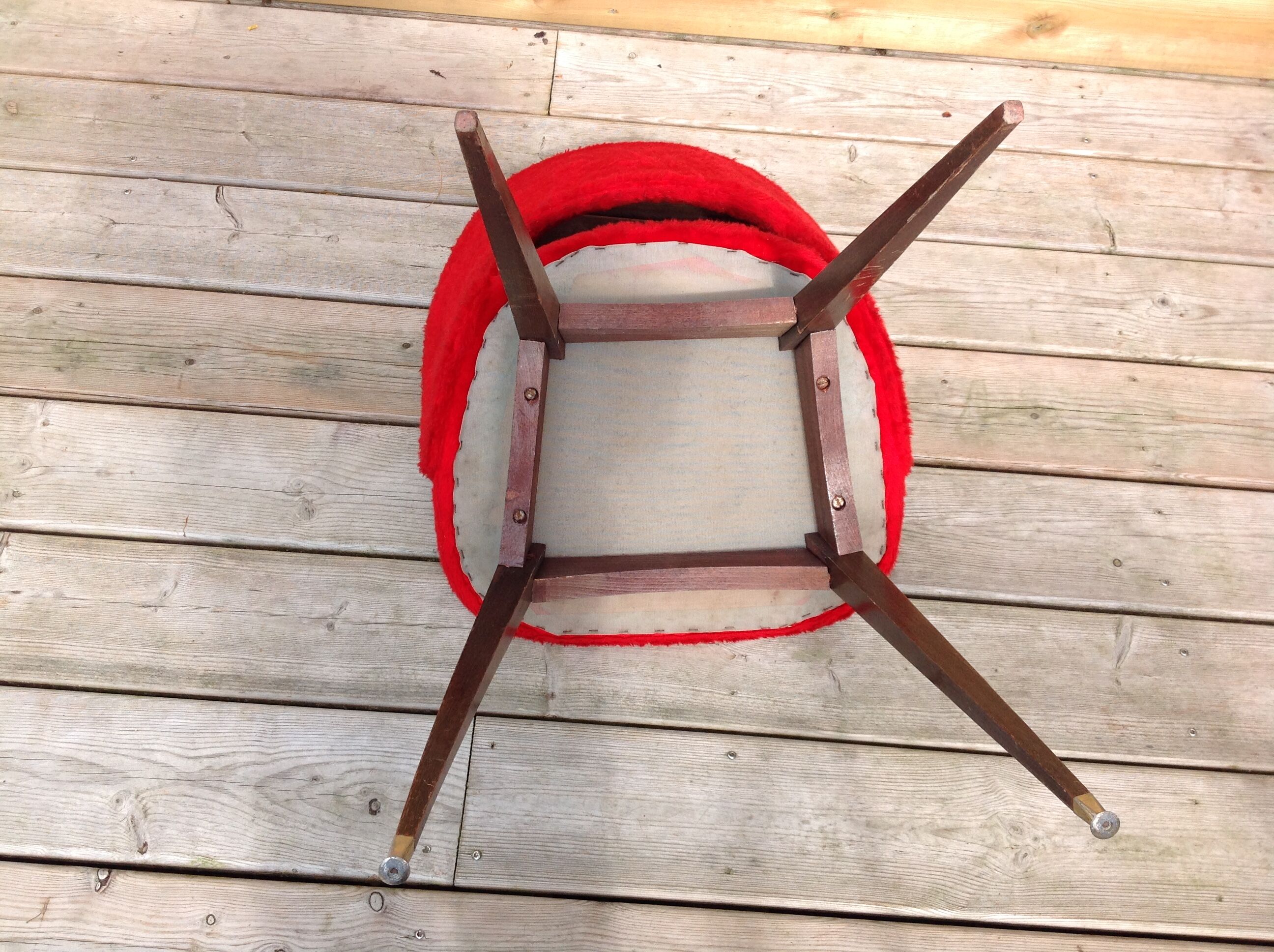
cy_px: 476
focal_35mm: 35
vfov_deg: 40.6
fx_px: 1286
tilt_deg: -59.8
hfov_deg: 52.7
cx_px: 637
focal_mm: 4.28
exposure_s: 1/512
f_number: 2.4
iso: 50
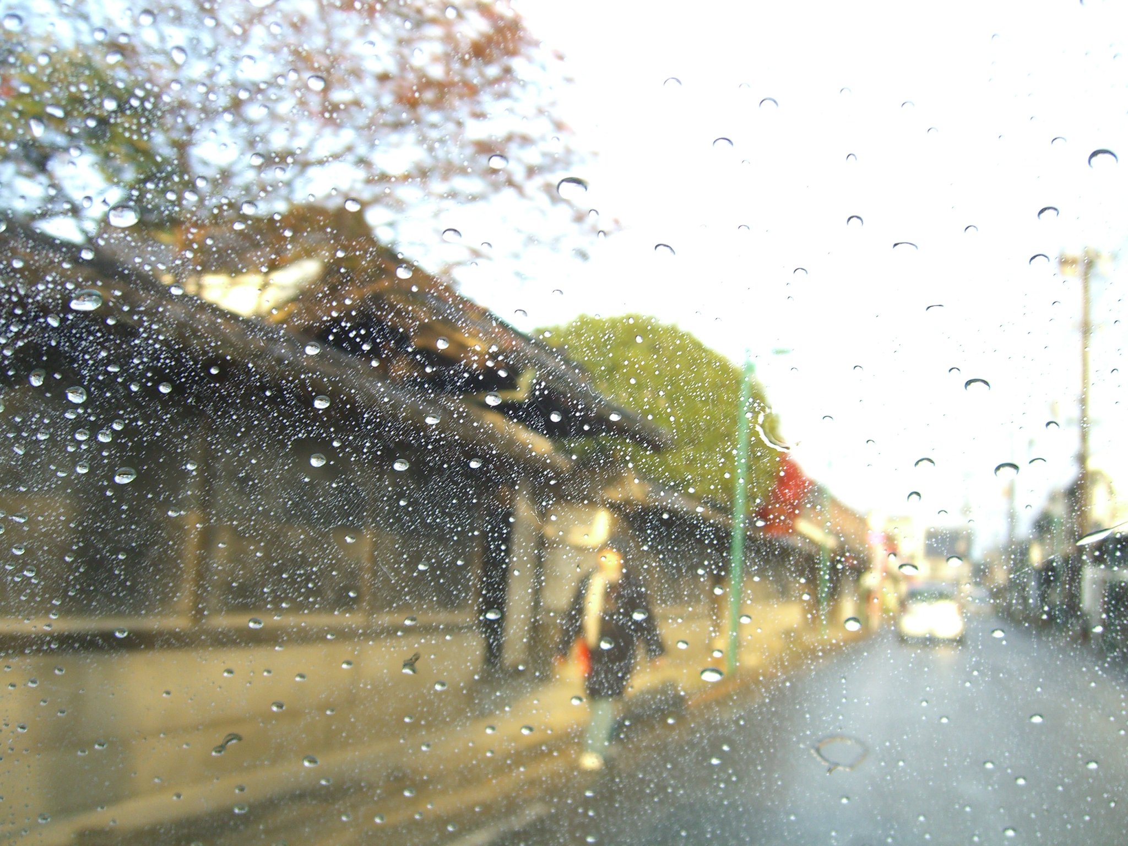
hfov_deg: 49.0
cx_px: 564
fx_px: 1238
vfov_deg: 37.7
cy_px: 423
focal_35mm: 38
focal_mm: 7.9
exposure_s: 1/125
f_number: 2.8
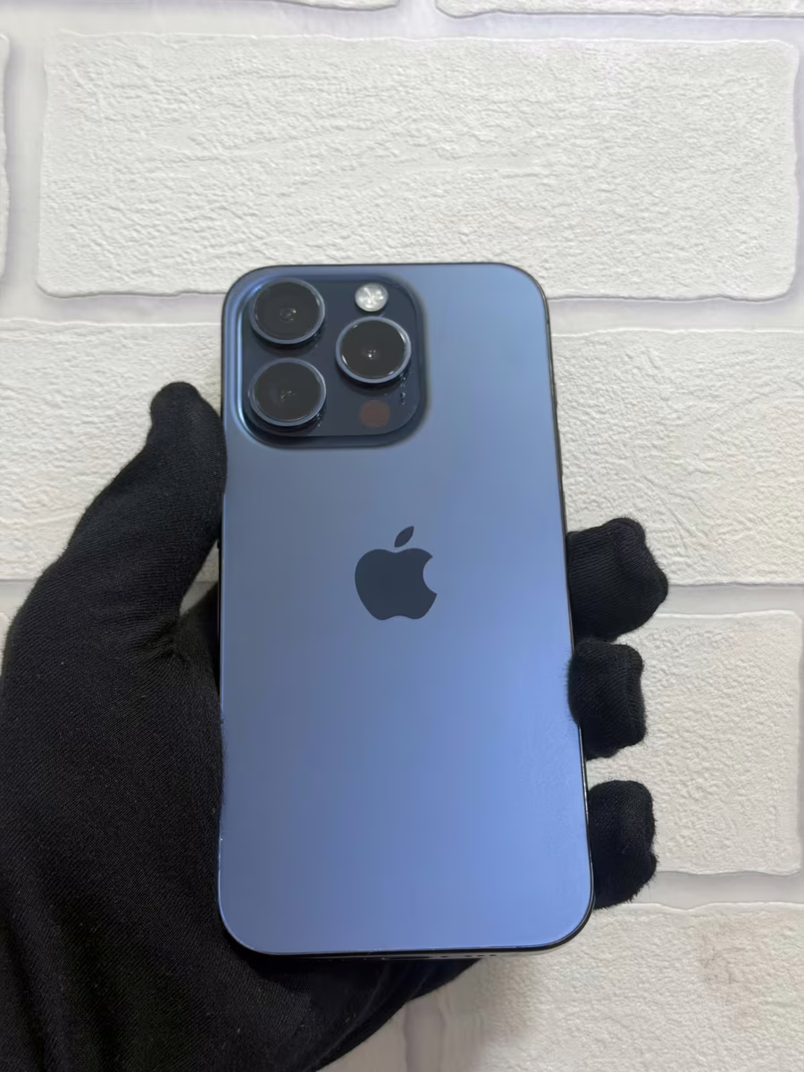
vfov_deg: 39.7
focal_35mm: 48
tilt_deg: +0.5
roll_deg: -0.3
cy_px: 536
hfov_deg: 30.3
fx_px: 1486
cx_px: 402
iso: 64
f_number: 1.78
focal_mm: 6.76
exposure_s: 1/50
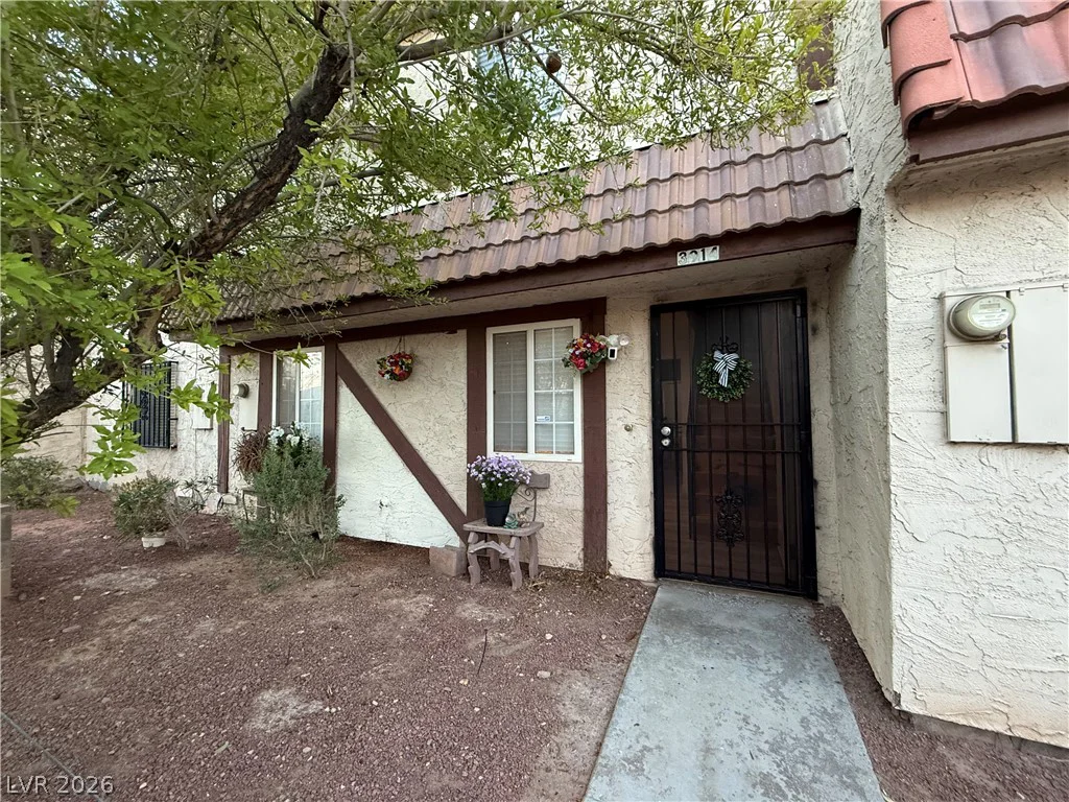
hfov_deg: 102.1
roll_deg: +0.7
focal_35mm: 14
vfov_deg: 85.7
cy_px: 401
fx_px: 432
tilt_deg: +2.5
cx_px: 534
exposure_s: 1/82
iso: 400
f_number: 2.2
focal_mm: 2.22
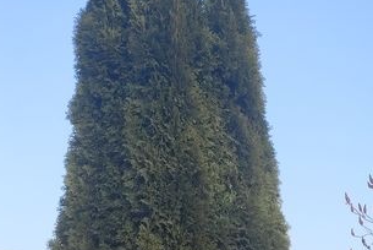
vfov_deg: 12.7
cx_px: 385
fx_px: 975
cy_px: 501
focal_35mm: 94
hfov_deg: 20.8
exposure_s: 1/544
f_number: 1.65
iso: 50
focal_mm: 6.19
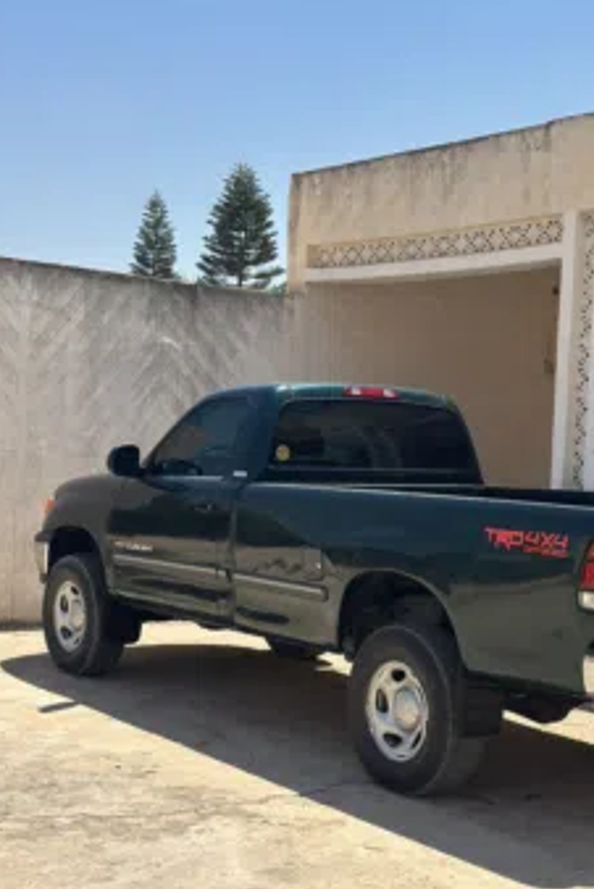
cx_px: 357
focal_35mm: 59
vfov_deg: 33.9
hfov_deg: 23.0
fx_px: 1457
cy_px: 405
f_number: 1.78
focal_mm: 6.86
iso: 80
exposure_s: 1/5556
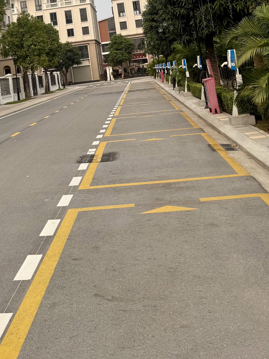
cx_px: 52
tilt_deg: +7.5
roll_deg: +6.0
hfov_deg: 28.5
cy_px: 17
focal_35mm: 50
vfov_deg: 35.3
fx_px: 518
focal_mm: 6.76
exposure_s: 1/3759
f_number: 1.78
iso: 80
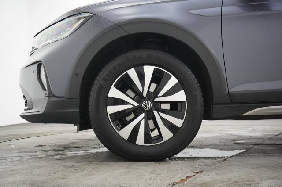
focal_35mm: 39
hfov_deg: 49.6
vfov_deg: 34.2
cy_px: 94
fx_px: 305
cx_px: 141
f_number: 4.5
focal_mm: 26
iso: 4000
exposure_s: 1/200
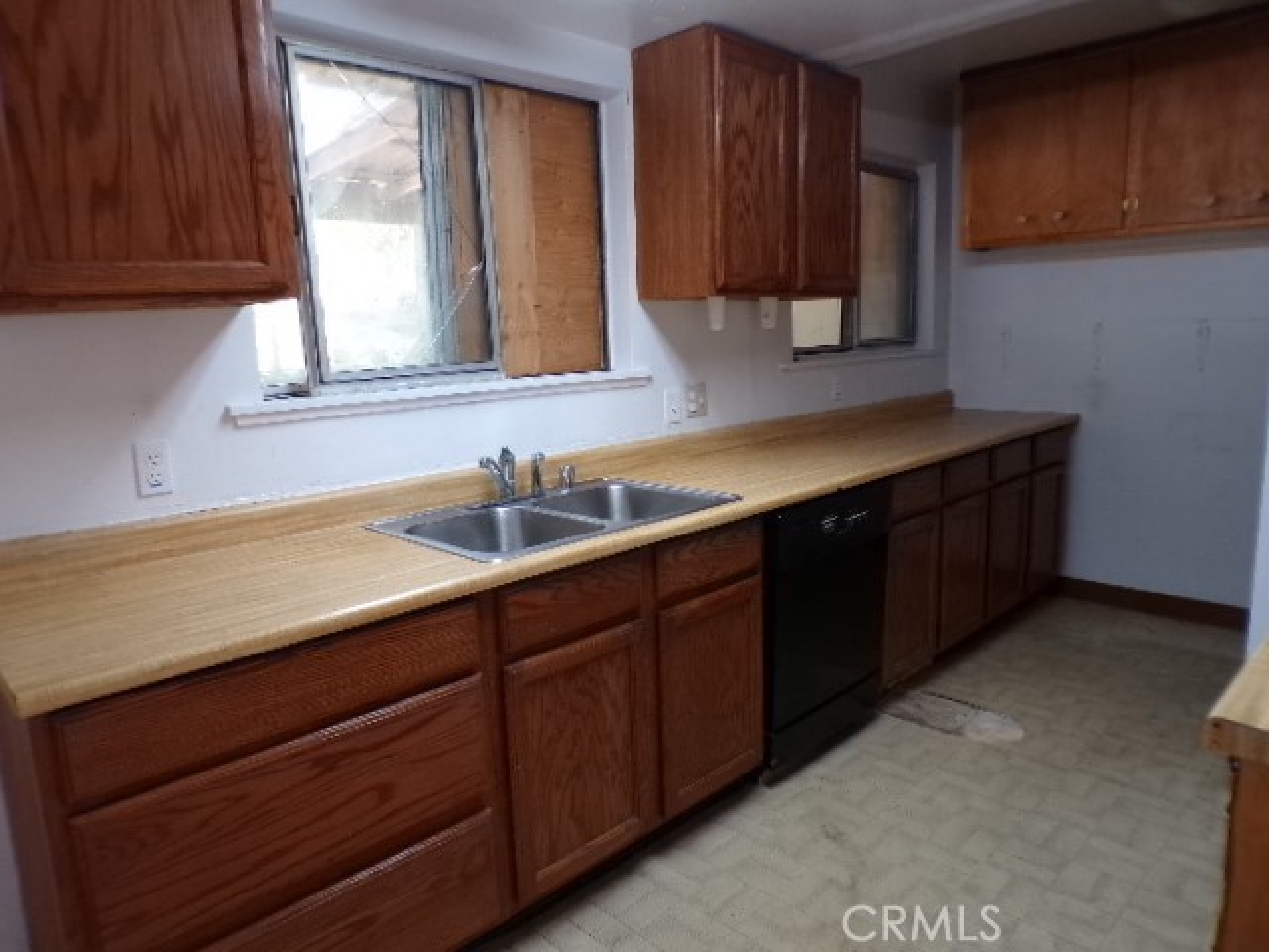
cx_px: 634
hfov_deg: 71.6
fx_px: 880
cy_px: 476
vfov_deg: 56.8
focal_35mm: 24
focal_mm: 4.3
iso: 200
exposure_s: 1/25
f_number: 3
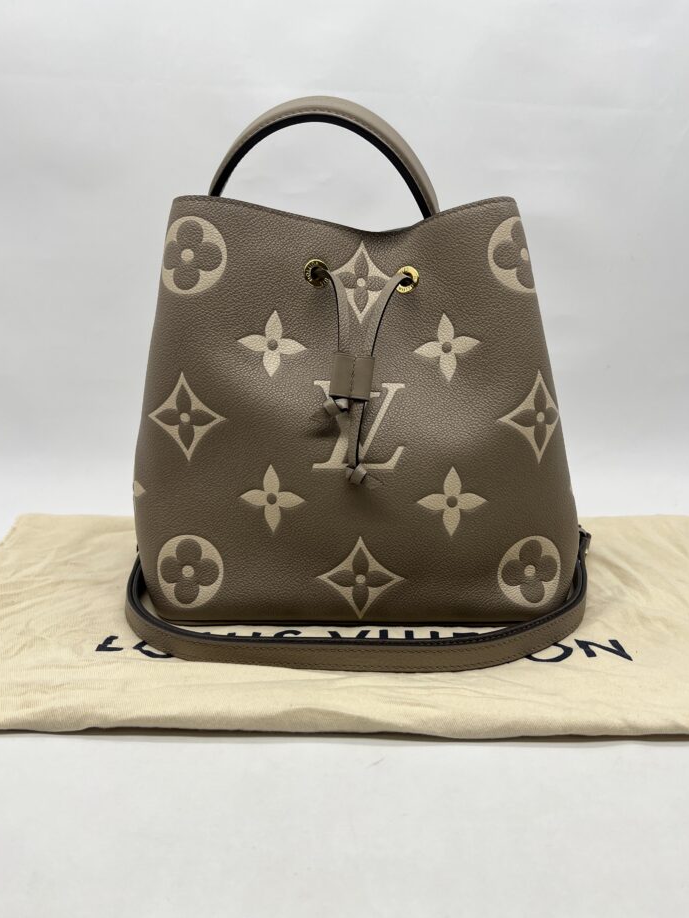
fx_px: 769
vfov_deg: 61.6
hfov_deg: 48.2
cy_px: 456
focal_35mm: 29
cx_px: 355
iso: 40
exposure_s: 1/198
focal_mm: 5.7
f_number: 1.5
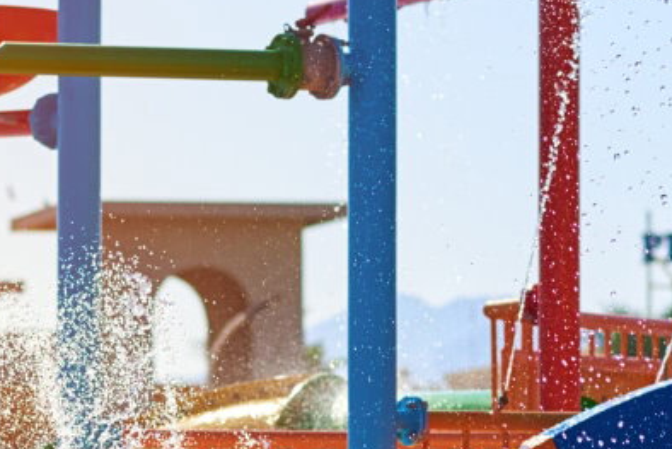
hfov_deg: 7.4
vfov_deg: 5.0
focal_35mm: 276
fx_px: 5154
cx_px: -48
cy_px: 598
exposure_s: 1/2000
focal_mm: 85
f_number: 2.8
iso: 50
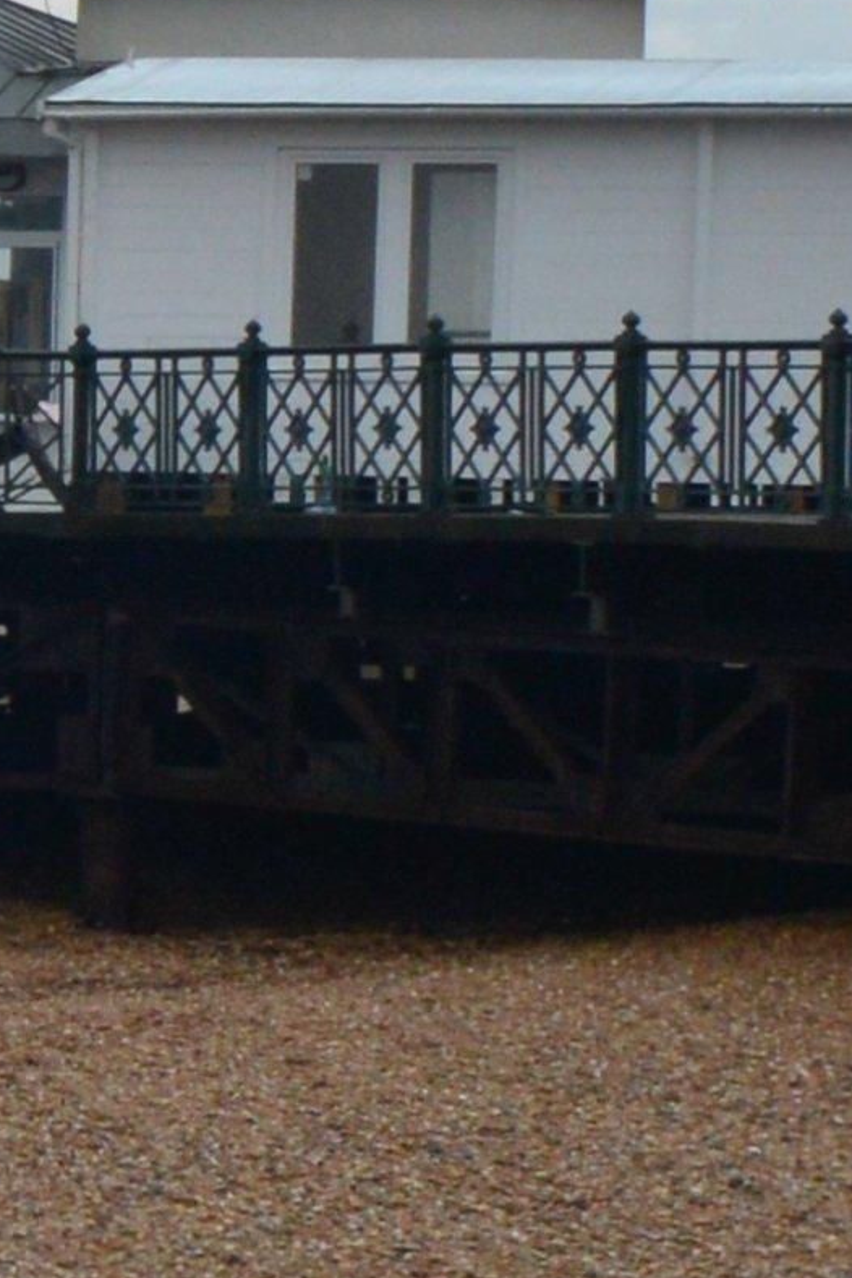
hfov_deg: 4.2
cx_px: -4924
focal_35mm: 224
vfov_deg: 9.2
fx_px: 7951
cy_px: 559
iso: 1000
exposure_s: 1/320
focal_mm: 24
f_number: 9
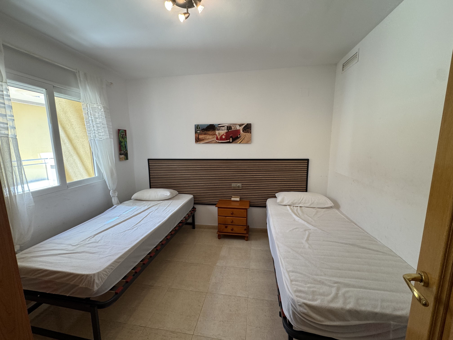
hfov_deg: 102.1
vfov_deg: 85.7
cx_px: 226
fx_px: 183
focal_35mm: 14
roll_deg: +0.0
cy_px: 170
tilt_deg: -7.8
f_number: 2.2
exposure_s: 1/100
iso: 125
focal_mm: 2.22
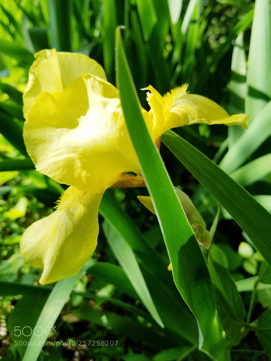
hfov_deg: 53.1
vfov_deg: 67.3
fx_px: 271
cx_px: 136
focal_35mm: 26
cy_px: 180
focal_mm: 4.25
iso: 50
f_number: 1.7
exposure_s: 1/800
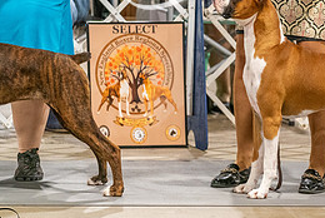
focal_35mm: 352
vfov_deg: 3.9
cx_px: 301
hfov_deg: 5.8
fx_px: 3181
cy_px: 32
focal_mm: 158
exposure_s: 1/250
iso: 6400
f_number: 3.2
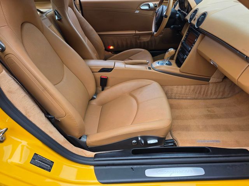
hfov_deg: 73.9
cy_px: 93
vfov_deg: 58.9
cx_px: 124
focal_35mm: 23
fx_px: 165
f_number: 1.7
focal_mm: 6.3
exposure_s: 1/180
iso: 40
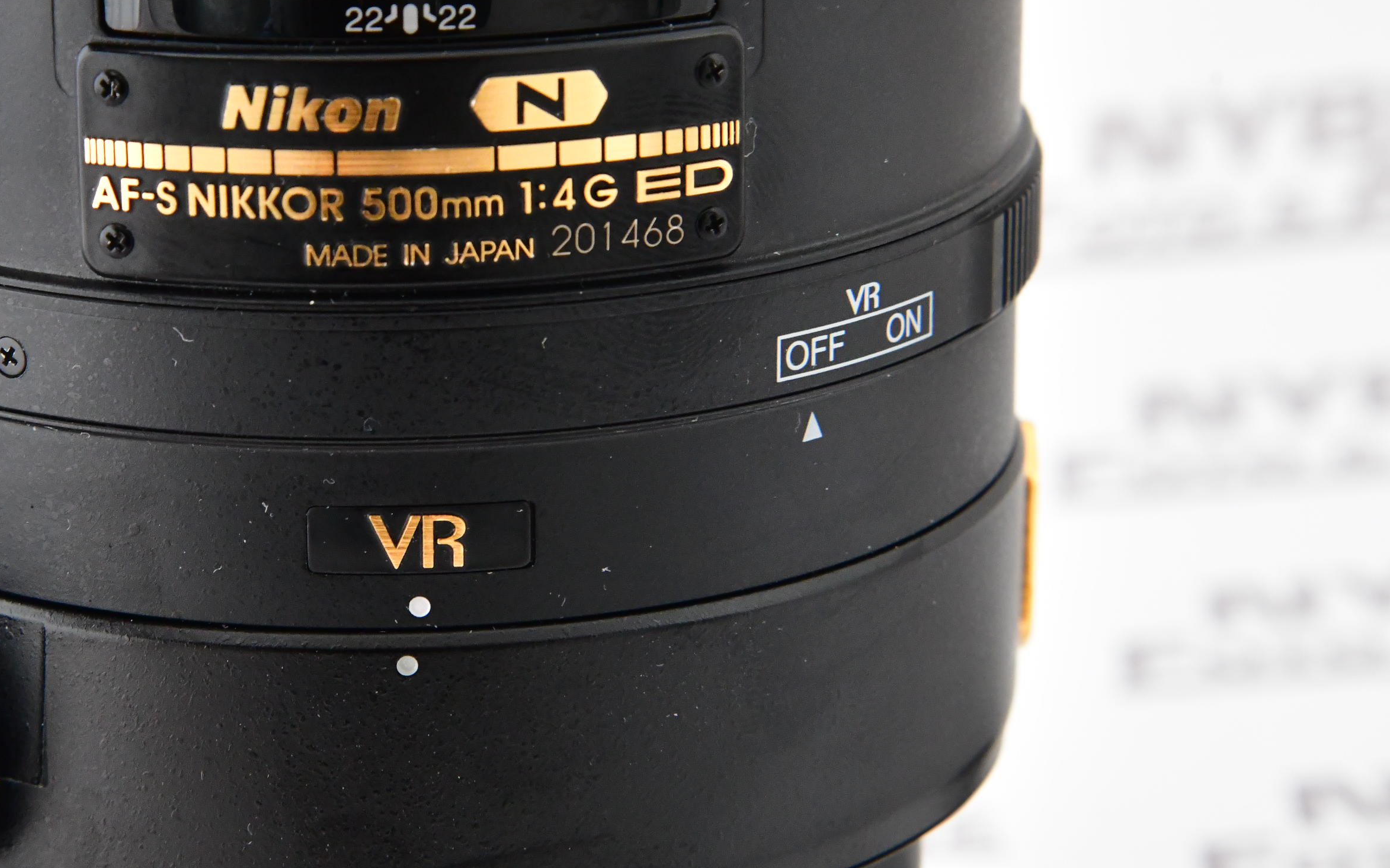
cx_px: 347
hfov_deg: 12.7
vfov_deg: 7.9
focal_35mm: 165
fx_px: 6250
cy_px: 306
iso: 3200
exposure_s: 1/125
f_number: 11
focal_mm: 92
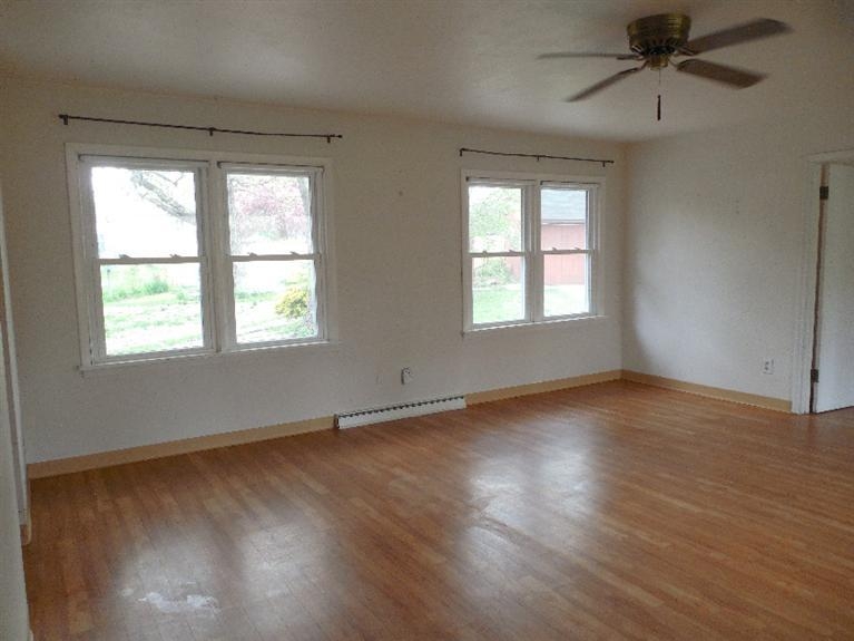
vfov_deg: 54.9
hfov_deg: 69.4
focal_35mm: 25
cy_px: 320
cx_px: 427
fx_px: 617
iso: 250
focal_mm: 4.5
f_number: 3.3
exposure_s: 1/30
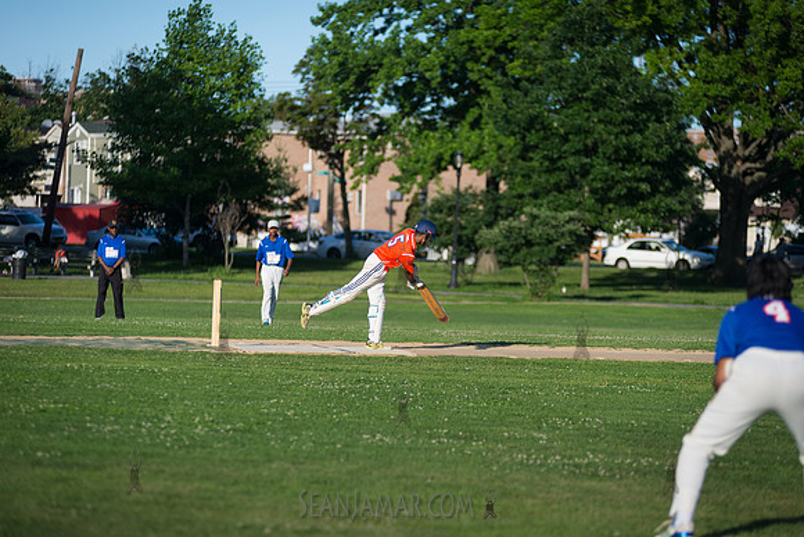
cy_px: 268
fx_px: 3239
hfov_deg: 14.2
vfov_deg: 9.5
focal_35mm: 145
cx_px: 402
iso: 200
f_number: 2.8
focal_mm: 145
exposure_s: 1/3200
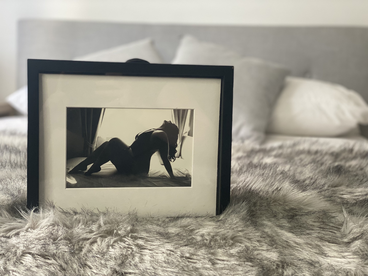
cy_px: 138
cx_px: 184
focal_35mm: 52
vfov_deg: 28.0
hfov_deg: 36.8
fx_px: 553
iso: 160
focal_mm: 6
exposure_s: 1/100
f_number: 2
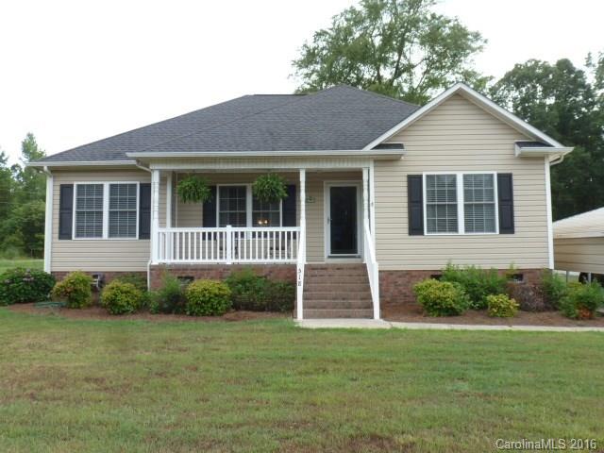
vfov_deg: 46.8
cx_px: 302
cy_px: 226
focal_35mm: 30
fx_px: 523
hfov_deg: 60.0
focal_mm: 5.4
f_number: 4
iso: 100
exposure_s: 1/125
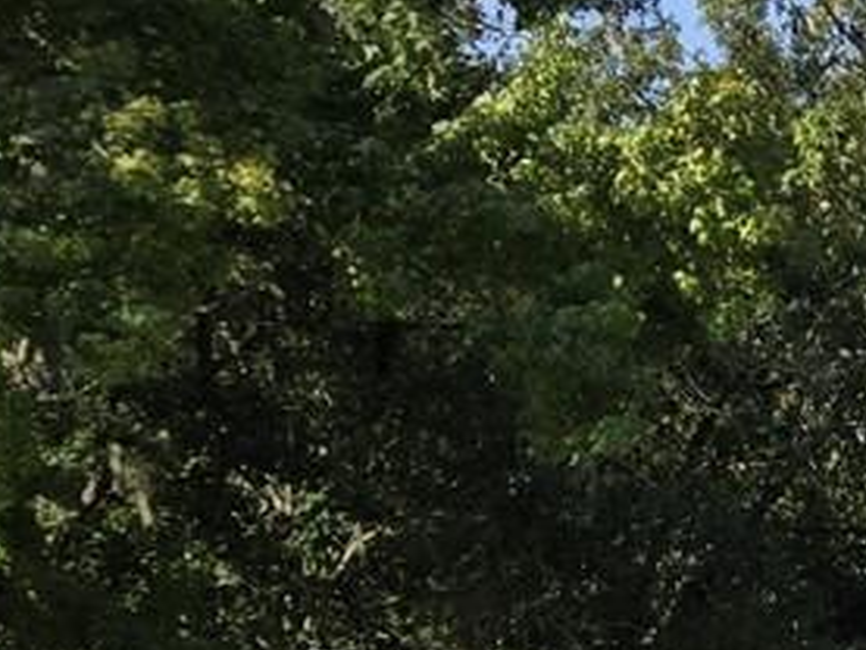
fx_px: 3329
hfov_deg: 13.3
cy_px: 516
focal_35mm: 133
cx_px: 1557
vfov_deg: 11.1
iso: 25
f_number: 1.8
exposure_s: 1/1723
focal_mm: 5.4
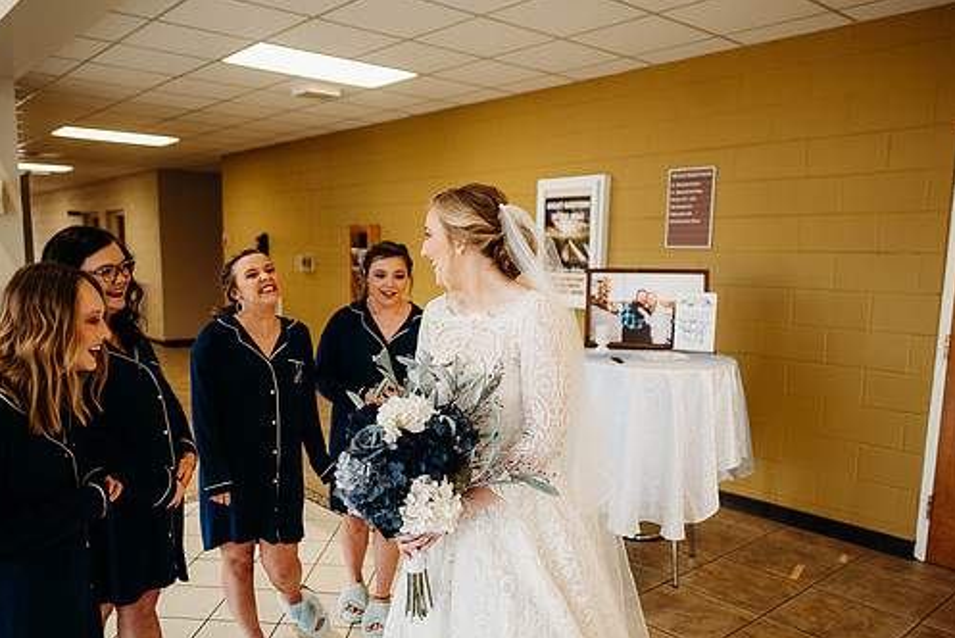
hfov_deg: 65.4
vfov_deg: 46.3
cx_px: 448
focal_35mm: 28
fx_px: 743
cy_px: 368
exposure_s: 1/160
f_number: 1.8
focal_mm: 24
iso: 400
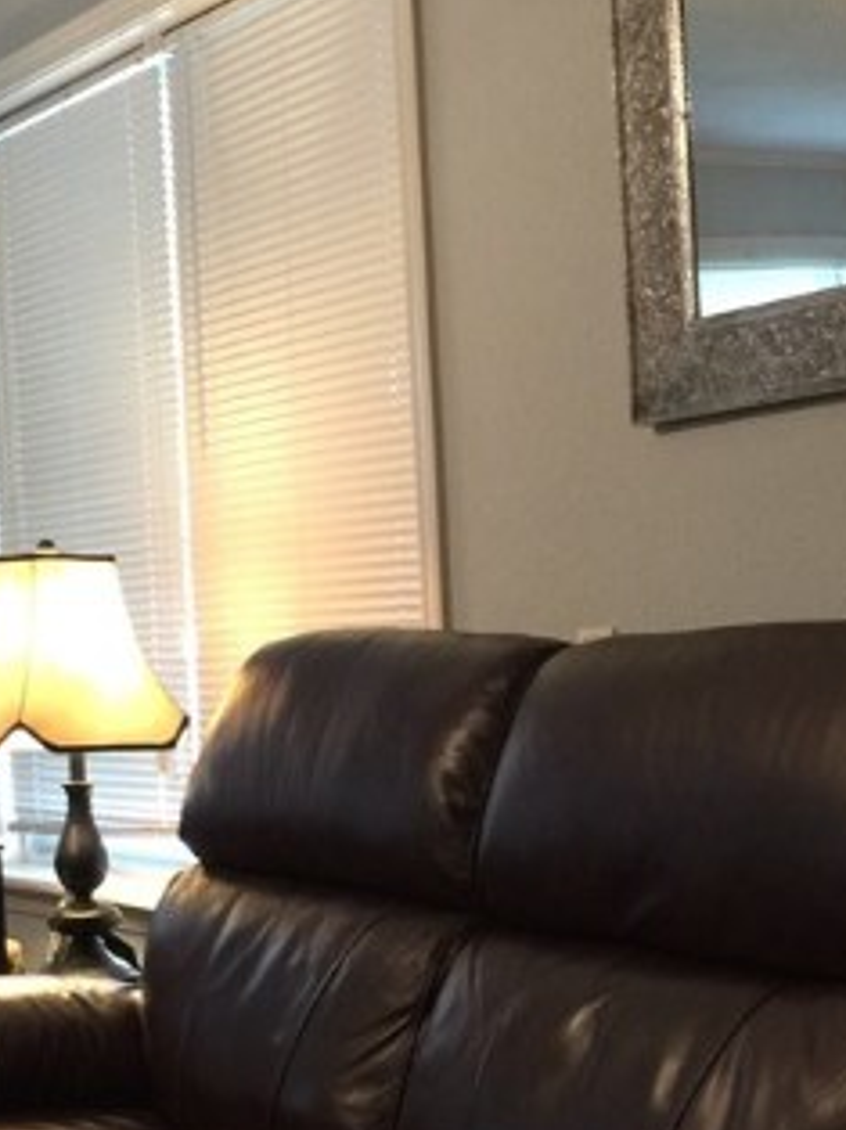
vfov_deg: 27.2
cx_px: 410
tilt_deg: -2.4
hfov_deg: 20.7
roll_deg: +2.3
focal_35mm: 71
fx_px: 2317
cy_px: 777
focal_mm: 4.15
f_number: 2.2
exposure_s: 1/10
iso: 125
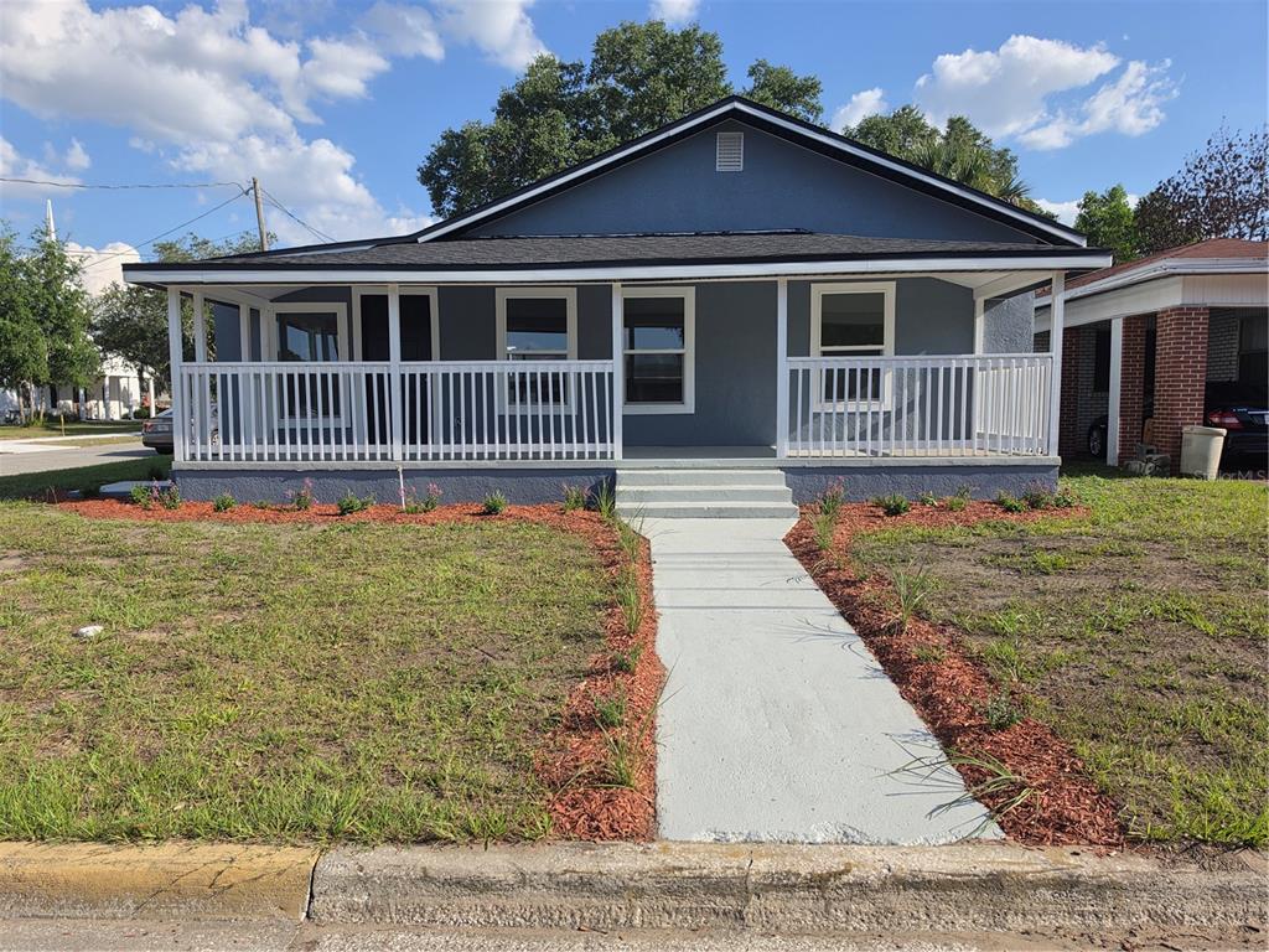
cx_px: 634
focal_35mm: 23
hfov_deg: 73.9
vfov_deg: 58.9
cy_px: 476
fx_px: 843
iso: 64
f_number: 1.4
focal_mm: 6.5
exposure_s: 1/5775
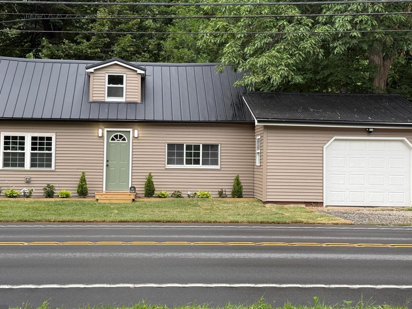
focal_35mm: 57
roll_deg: -0.1
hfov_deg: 33.8
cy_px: 141
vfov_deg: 25.6
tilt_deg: +2.0
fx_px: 678
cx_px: 194
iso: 64
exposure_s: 1/274
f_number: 1.78
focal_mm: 6.76
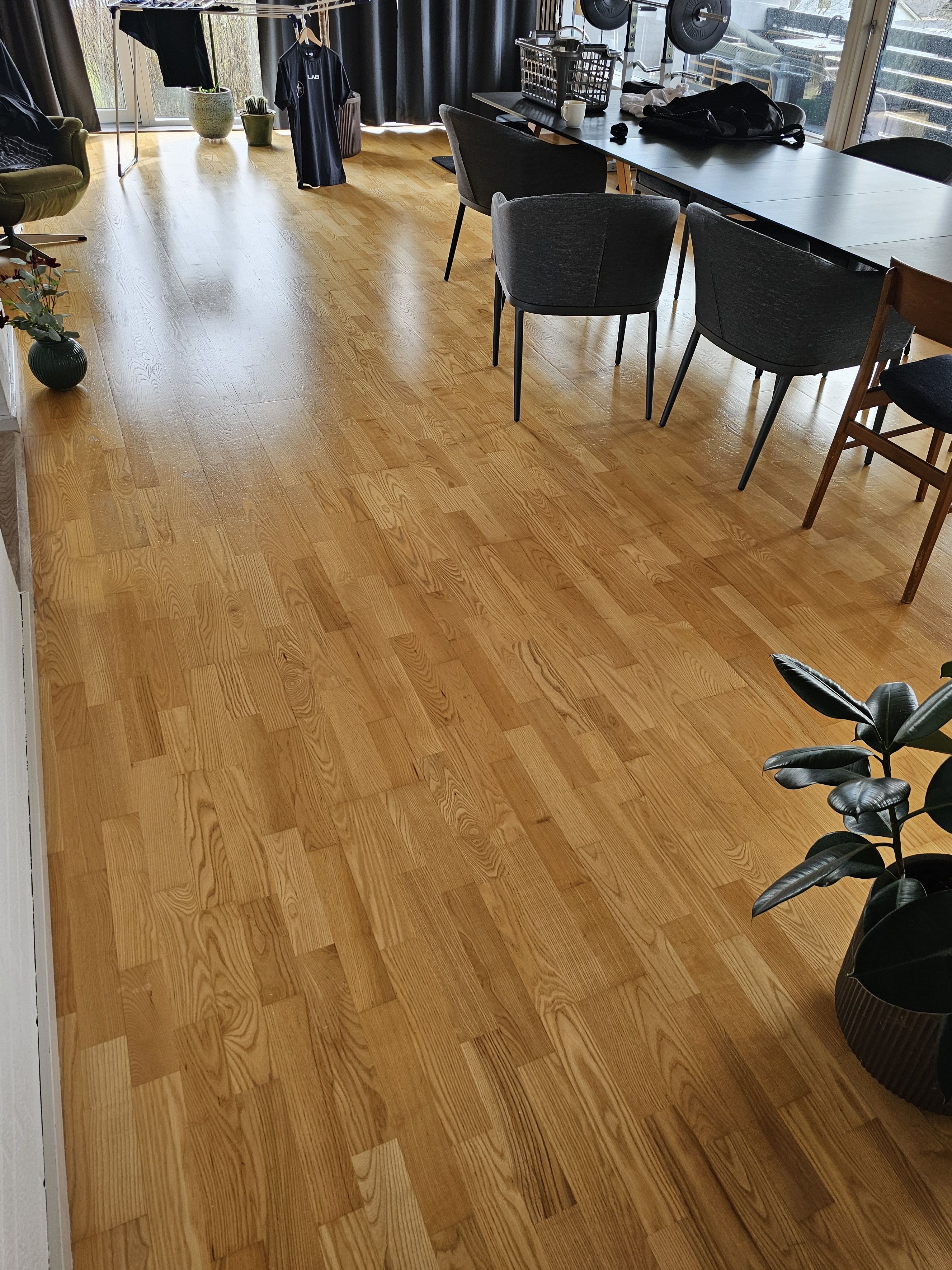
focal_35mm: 26
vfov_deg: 67.1
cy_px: 566
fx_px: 953
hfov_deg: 53.0
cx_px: 526
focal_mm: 6.3
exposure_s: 1/180
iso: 100
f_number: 1.7
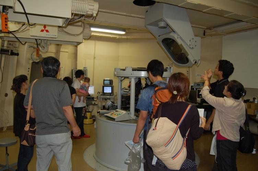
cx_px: 129
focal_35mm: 27
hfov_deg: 67.4
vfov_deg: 47.8
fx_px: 193
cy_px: 86
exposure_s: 1/60
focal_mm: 18
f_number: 3.5
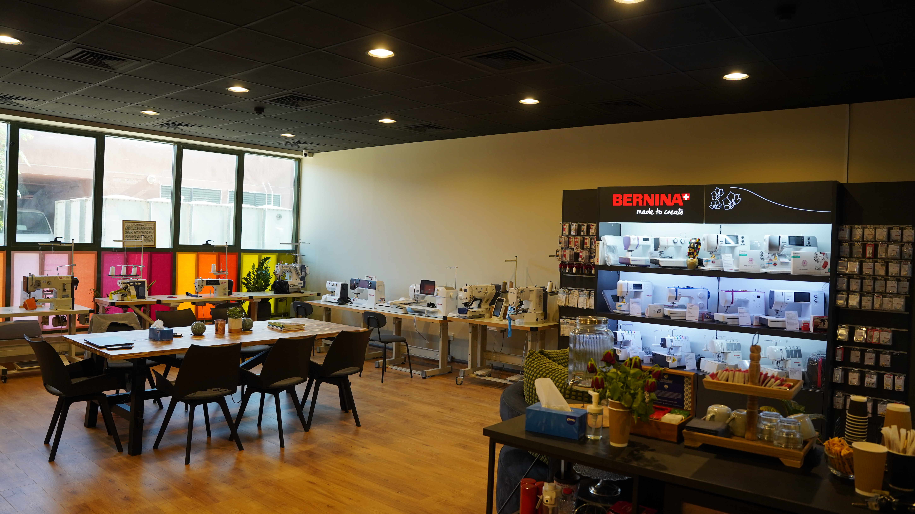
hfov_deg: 71.9
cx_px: 445
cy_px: 250
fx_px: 631
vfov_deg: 44.4
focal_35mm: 26
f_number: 4
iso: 800
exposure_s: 1/160
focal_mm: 24
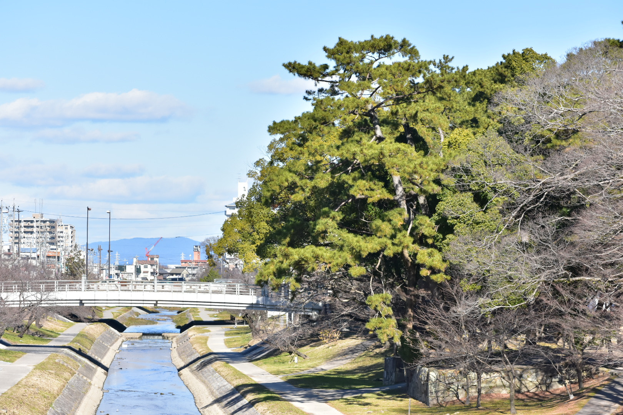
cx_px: 312
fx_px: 2206
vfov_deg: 10.8
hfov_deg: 16.1
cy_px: 208
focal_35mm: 128
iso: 500
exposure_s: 1/1250
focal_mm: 85
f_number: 7.1
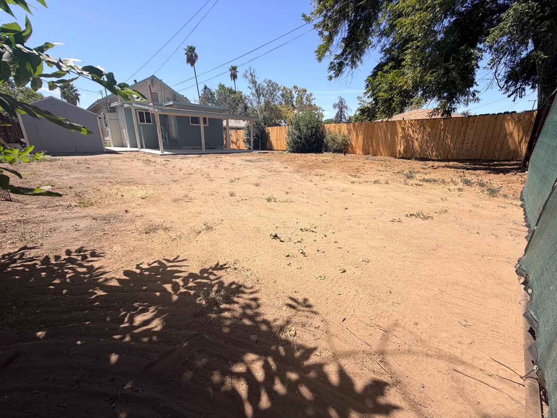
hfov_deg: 102.1
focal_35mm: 14
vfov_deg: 85.7
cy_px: 209
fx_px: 225
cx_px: 278
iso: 25
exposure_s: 1/770
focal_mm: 2.22
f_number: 2.2
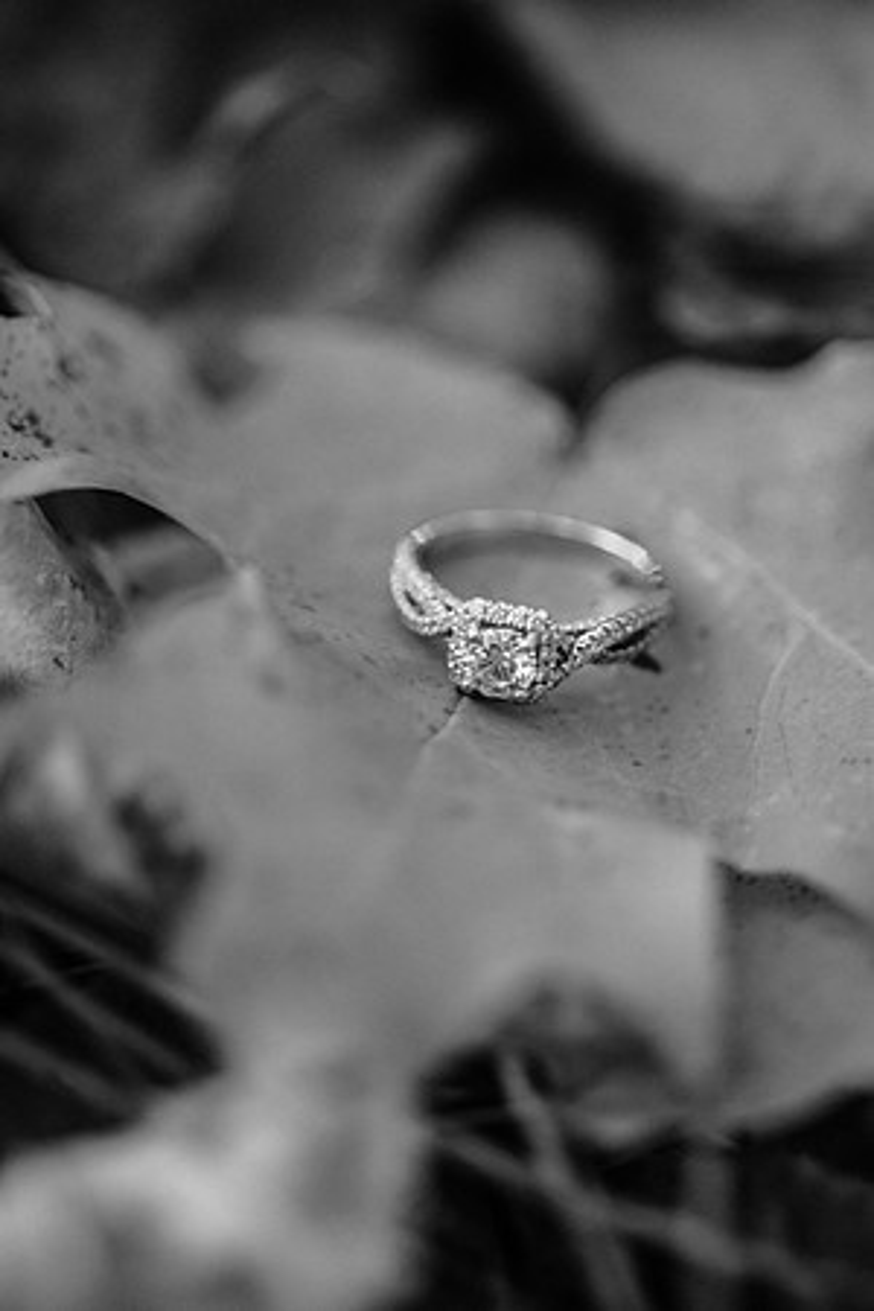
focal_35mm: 60
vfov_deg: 33.4
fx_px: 2185
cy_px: 656
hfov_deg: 22.6
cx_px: 437
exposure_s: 1/200
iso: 500
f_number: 3.5
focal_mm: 60
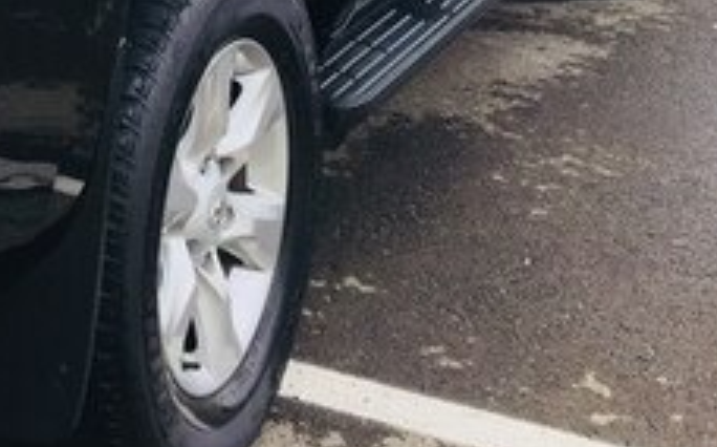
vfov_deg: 13.7
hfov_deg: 21.2
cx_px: -211
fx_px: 1737
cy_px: -244
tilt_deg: -7.2
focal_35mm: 89
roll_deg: +0.3
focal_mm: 4.15
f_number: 2.2
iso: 32
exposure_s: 1/942
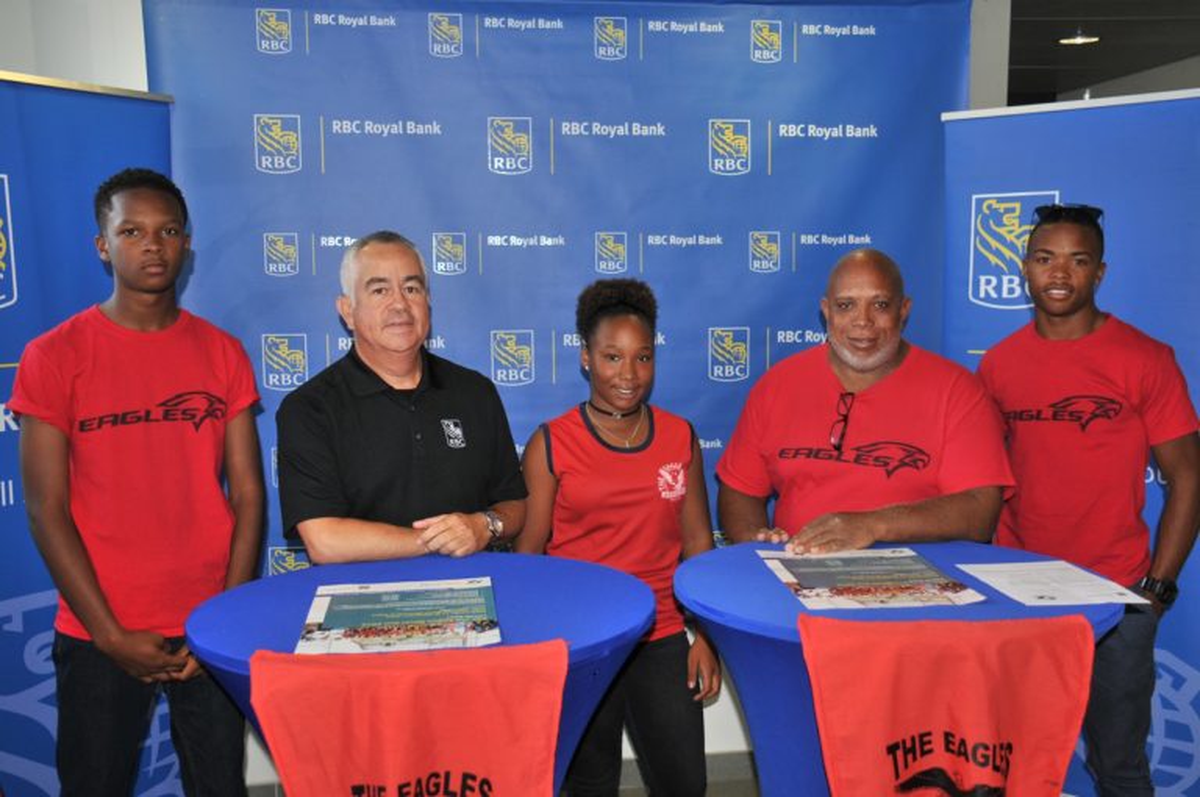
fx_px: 1298
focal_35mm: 39
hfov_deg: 49.6
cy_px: 398
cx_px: 600
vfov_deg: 34.1
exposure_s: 1/60
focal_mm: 26
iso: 400
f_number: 4
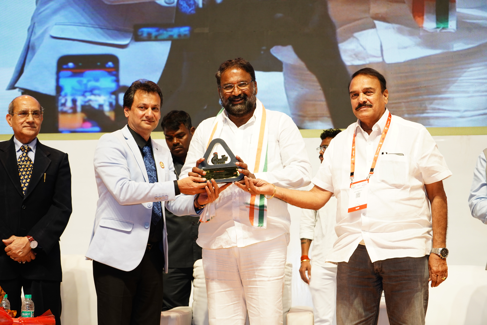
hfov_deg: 28.8
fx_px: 947
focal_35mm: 70
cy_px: 162
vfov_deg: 19.5
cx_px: 244
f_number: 5.6
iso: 1250
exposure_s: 1/80
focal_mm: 70
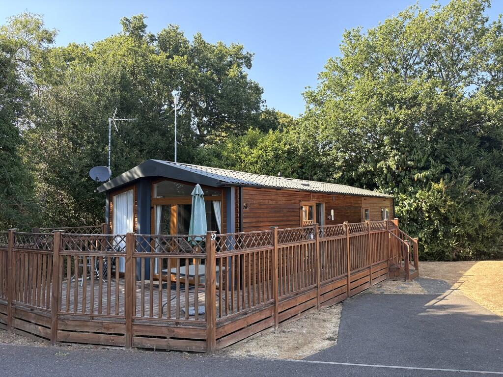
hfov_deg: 67.3
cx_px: 252
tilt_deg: +3.2
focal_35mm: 26
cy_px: 188
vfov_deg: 53.1
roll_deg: +1.9
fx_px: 378
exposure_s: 1/496
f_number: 1.6
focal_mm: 5.96
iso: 64
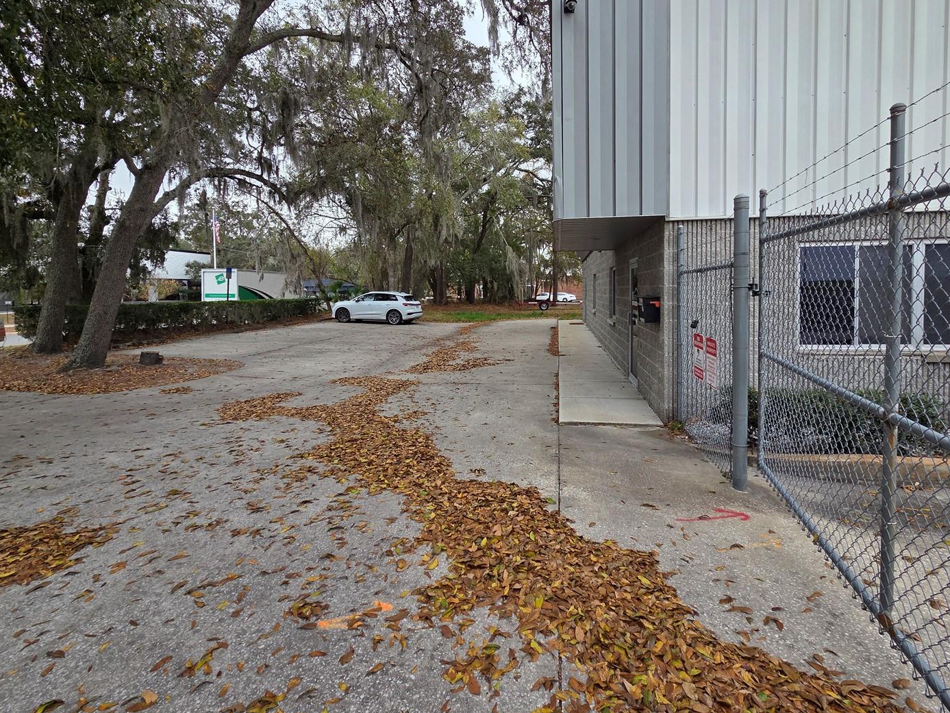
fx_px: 412
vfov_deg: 81.2
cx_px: 488
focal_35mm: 15
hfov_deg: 98.2
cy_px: 304
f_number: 2.2
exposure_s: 1/666
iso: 50
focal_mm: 2.2
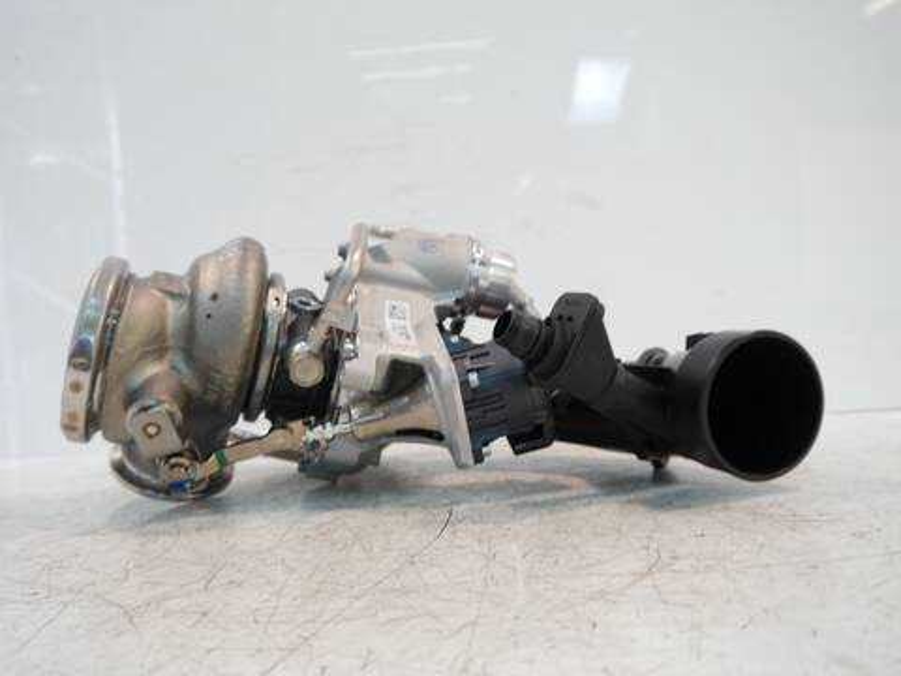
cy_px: 338
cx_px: 450
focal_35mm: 28
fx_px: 729
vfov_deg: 49.7
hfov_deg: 63.4
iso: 400
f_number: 3.5
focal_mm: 14
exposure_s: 1/60
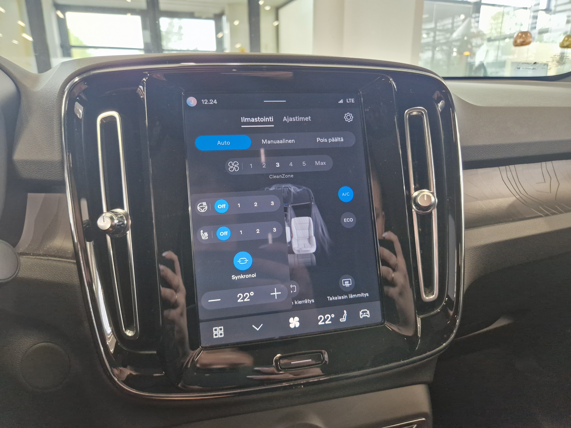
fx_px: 379
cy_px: 214
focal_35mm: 23
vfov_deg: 58.9
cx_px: 286
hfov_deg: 73.9
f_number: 1.8
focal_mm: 5.4
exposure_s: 1/100
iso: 640
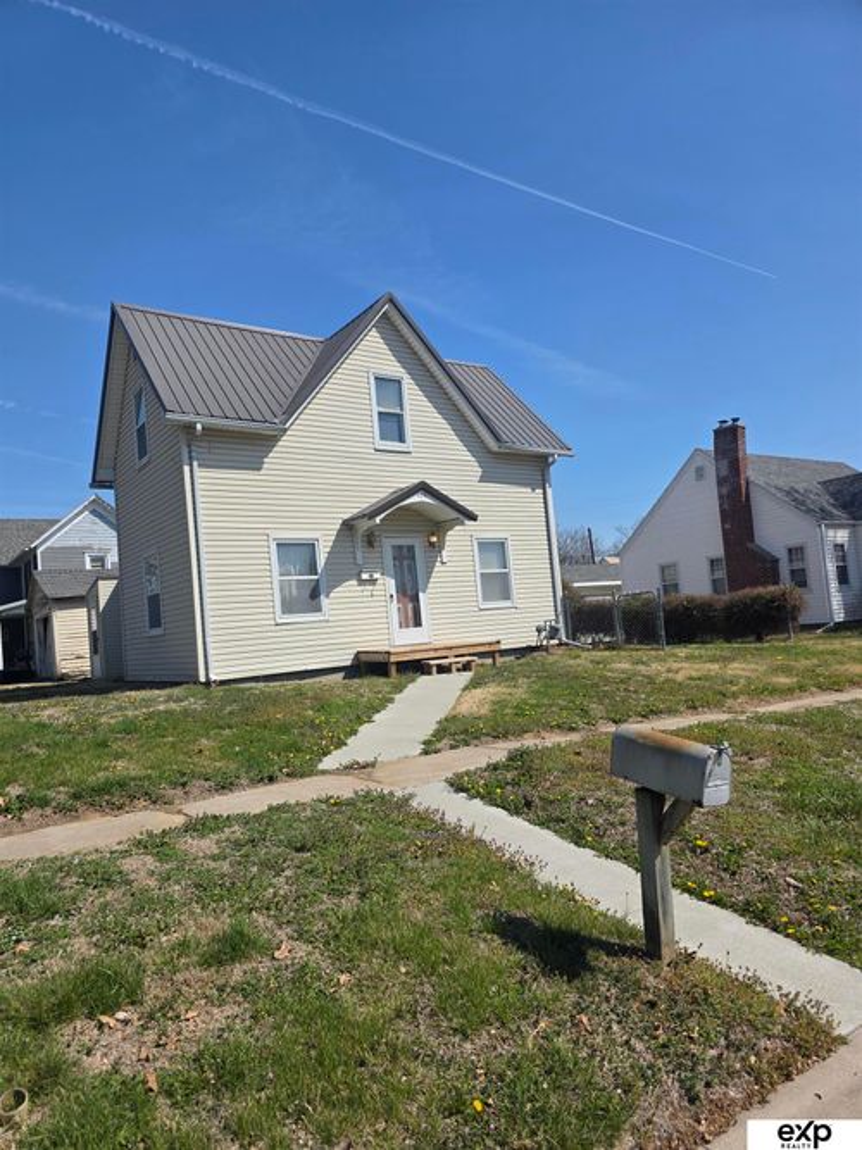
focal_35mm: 23
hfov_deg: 58.9
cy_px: 575
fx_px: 764
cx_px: 431
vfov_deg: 73.9
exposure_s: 1/7333
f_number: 1.7
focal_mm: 6.3
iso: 80
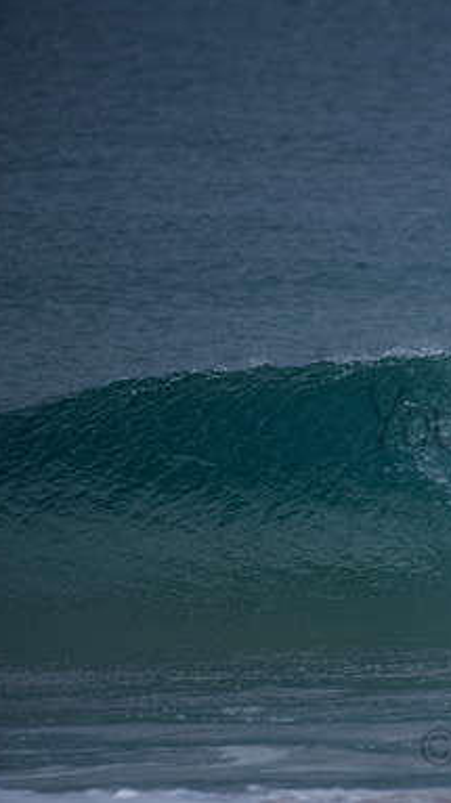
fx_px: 17183
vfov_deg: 2.7
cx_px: 583
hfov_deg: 1.5
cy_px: 399
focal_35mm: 807
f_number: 5.6
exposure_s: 1/800
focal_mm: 500
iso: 140
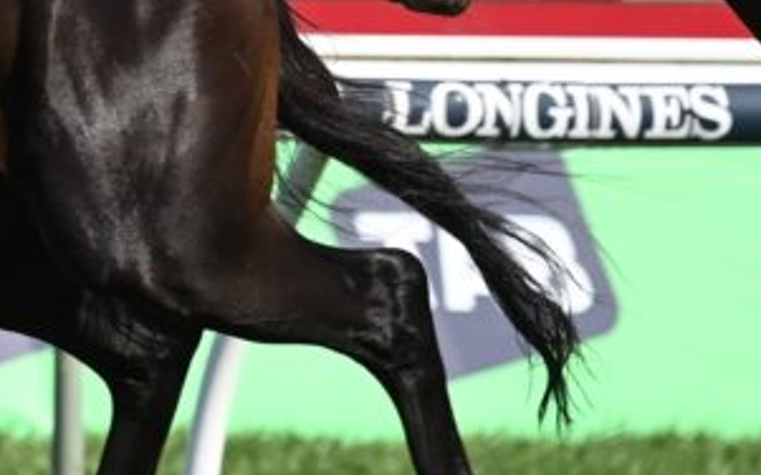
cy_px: 75
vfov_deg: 1.3
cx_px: -389
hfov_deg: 2.0
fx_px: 21586
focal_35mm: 1041
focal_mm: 300
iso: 360
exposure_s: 1/1600
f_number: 5.6
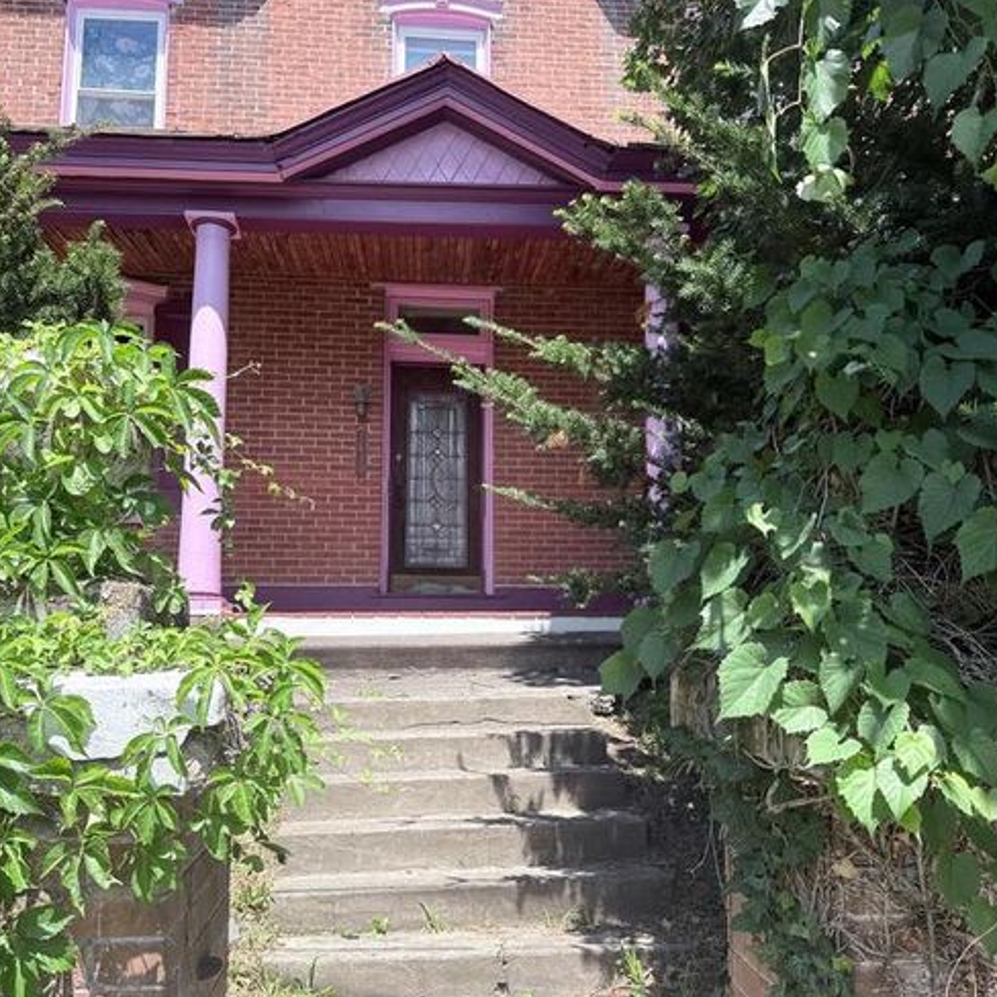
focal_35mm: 29
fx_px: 945
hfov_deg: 55.6
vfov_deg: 55.5
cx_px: 490
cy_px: 555
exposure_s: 1/1689
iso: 80
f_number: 1.78
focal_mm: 6.76
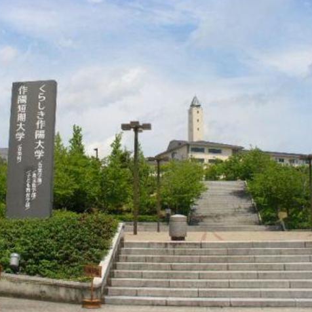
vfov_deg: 38.3
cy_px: 155
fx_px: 449
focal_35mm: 44
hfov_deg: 38.3
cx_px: 144
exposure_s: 1/500
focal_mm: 6.1
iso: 100
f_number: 5.6
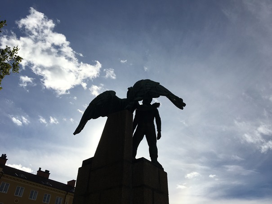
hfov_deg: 61.6
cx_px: 136
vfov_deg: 48.2
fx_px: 228
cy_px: 102
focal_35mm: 29
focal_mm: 4.15
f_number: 2.2
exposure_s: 1/5917
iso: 25
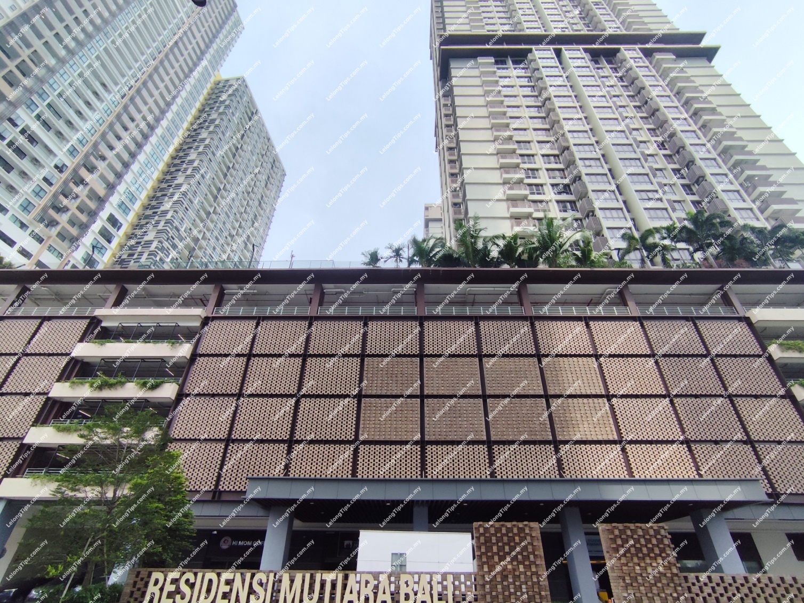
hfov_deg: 94.5
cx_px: 402
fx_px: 372
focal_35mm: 16
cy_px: 302
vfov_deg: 78.1
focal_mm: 1.65
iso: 50
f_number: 2.2
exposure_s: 1/1530
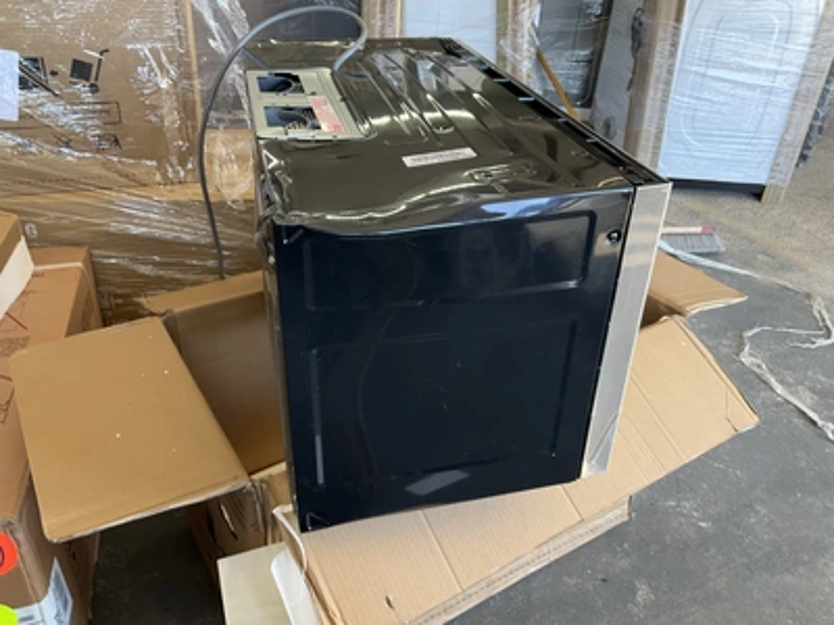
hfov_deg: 61.7
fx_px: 699
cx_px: 417
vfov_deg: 48.2
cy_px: 312
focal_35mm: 29
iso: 64
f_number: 1.8
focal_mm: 3
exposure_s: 1/77
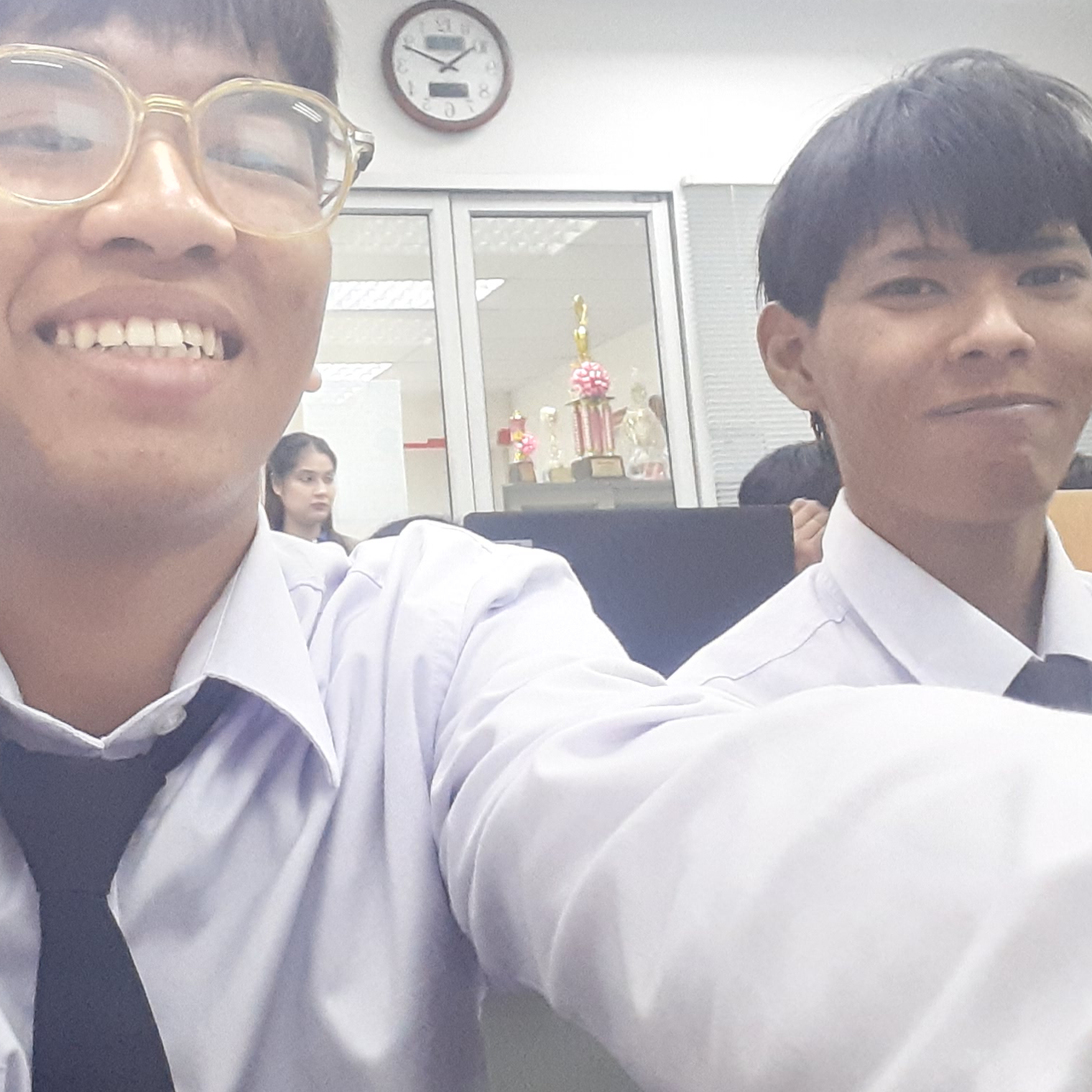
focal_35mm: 47
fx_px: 1677
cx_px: 237
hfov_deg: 35.1
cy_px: 464
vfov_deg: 36.0
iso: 400
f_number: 2
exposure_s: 1/50
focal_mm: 2.61
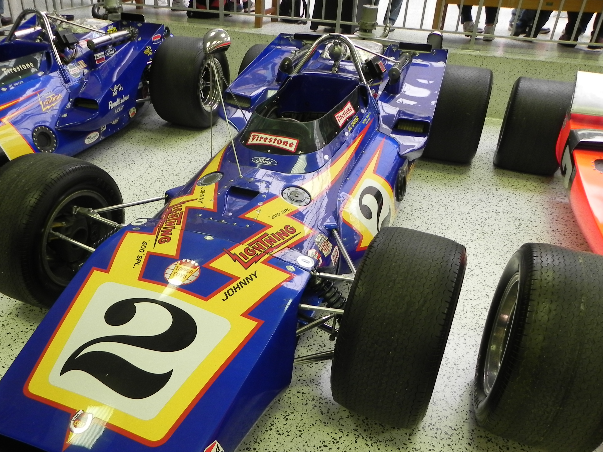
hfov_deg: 59.8
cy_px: 260
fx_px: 523
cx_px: 265
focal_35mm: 30
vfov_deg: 46.6
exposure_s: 1/32.3
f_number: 2.8
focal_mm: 4.6
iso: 160
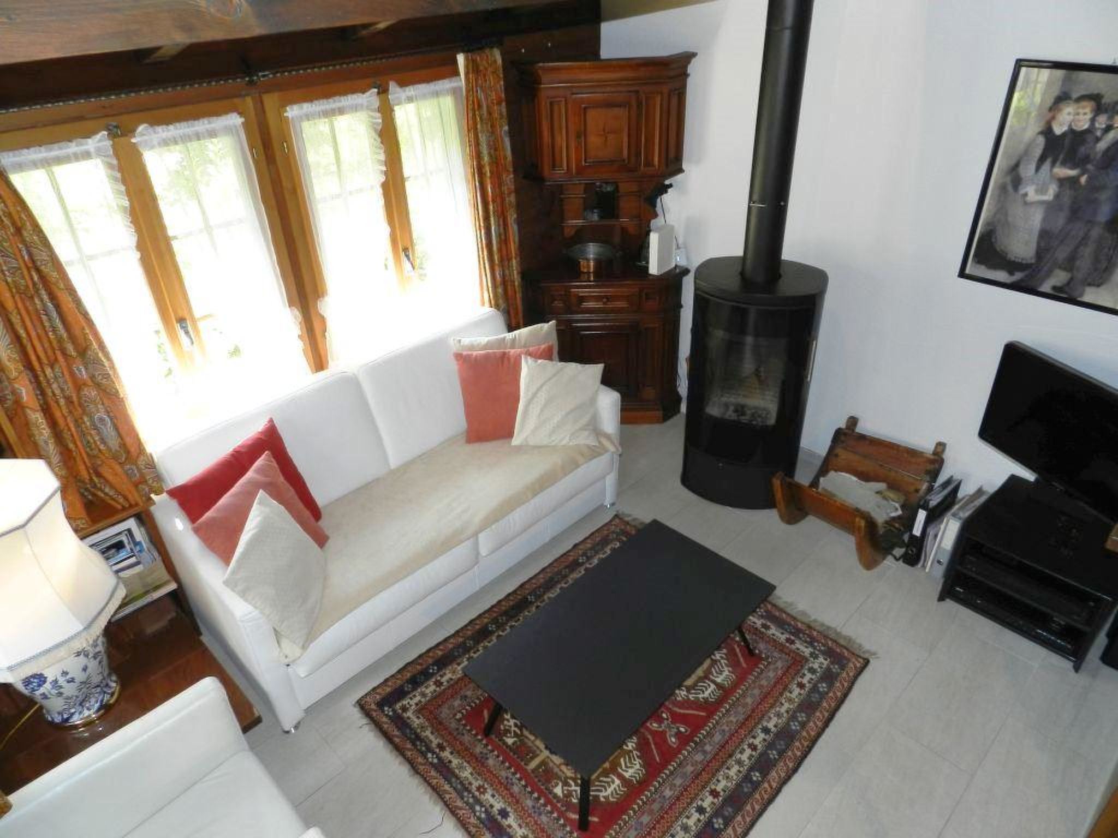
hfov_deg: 73.9
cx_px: 559
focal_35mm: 23
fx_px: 743
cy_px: 419
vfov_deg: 58.9
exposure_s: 1/50
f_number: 3.4
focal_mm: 4
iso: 160
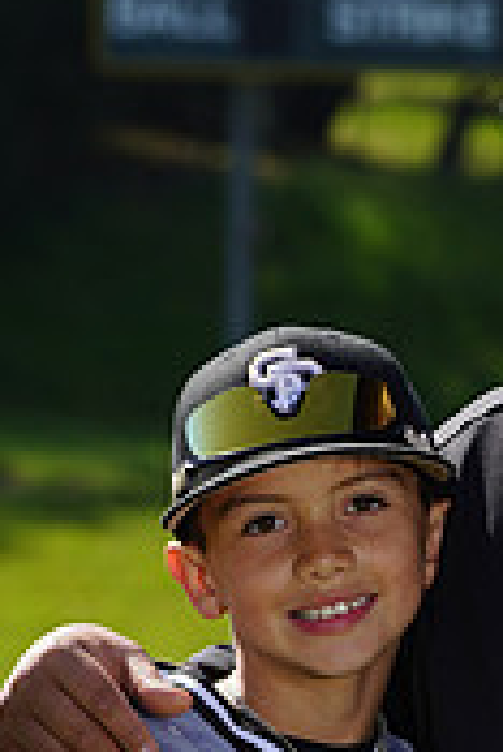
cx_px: 557
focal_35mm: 480
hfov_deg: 2.9
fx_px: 10039
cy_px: 941
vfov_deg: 4.3
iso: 100
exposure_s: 1/250
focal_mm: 145
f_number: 8
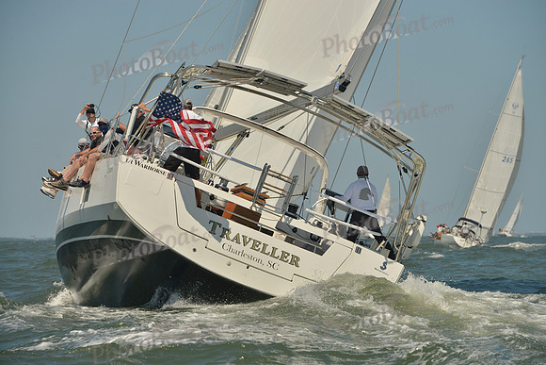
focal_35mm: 165
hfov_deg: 12.4
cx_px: 273
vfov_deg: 8.3
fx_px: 2503
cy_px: 182
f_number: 9
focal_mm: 165
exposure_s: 1/1000
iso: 280
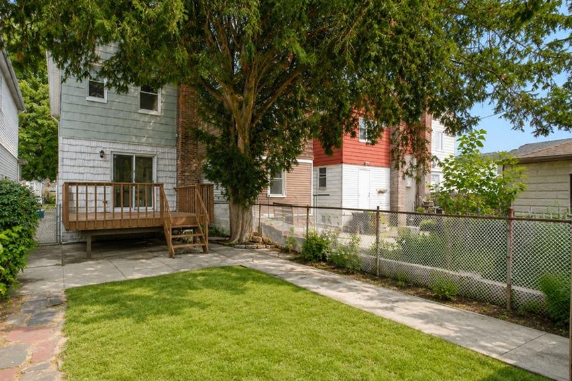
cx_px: 247
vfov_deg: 67.3
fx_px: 286
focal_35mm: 18
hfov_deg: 89.5
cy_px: 187
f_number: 9
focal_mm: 10
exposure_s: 1/160
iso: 500
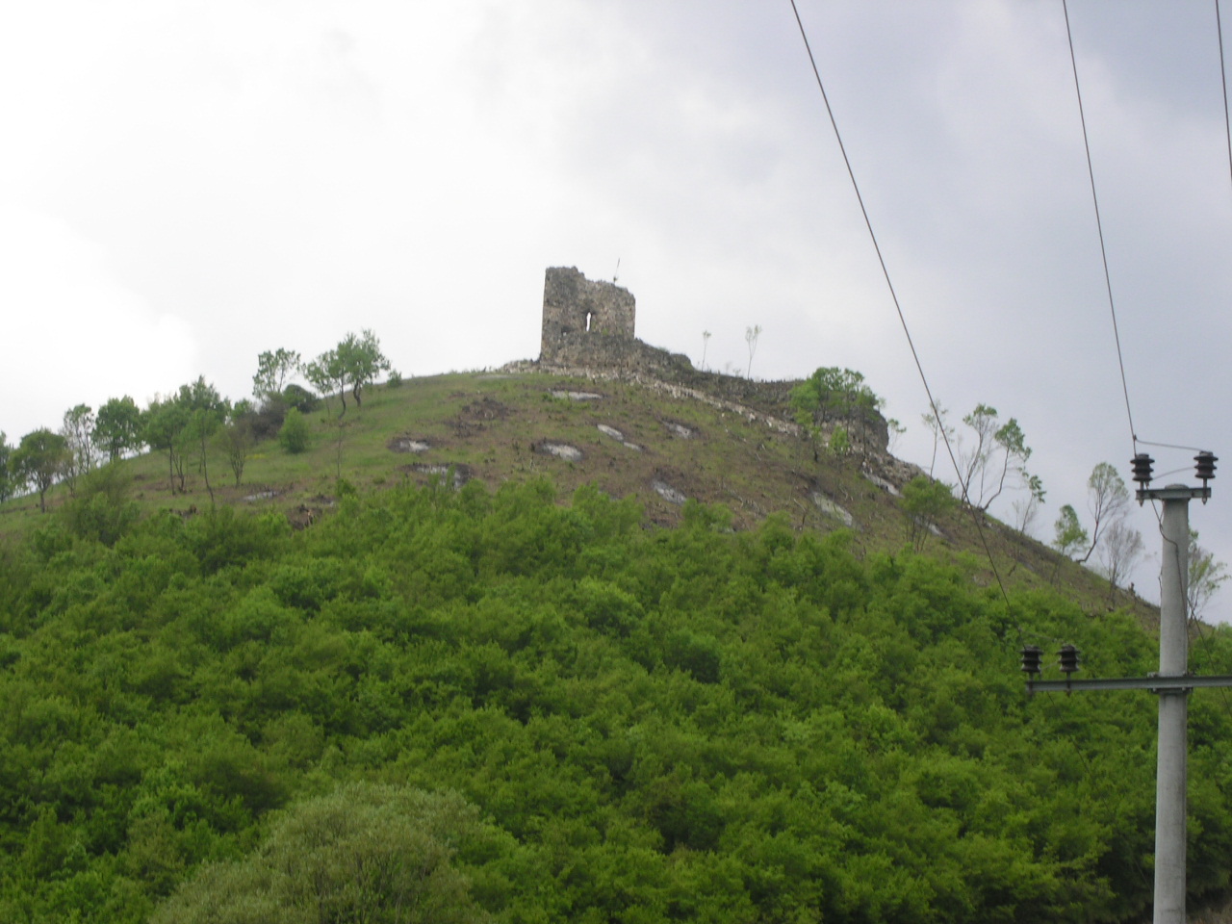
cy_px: 462
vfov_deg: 13.0
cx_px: 616
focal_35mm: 114
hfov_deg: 17.3
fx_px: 4057
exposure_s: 1/180
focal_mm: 23.4
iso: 100
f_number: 5.6
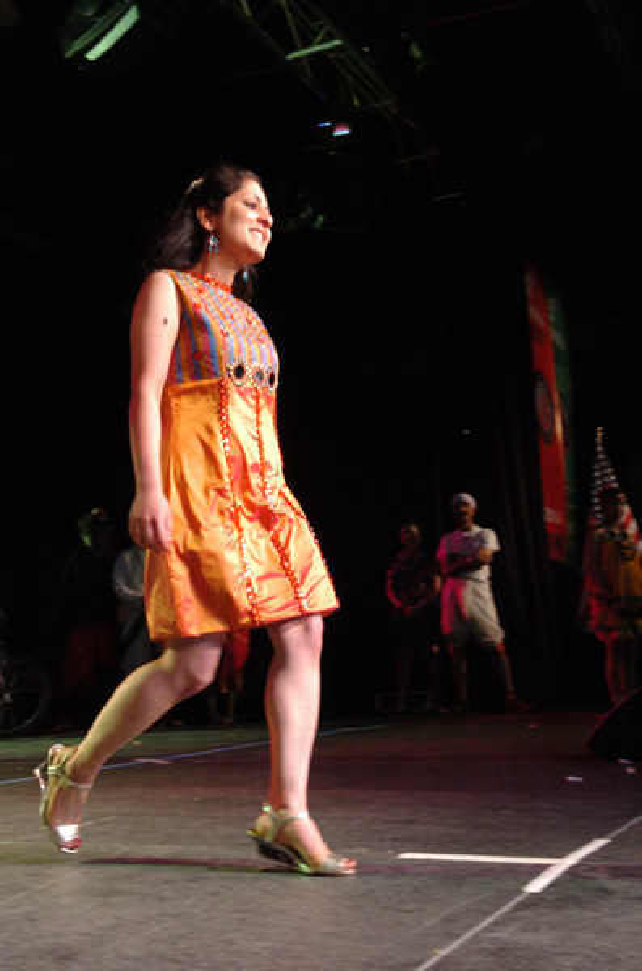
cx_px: 321
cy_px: 486
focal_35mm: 46
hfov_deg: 28.8
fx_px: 1250
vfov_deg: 42.4
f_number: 4.5
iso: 800
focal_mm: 31
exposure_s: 1/100
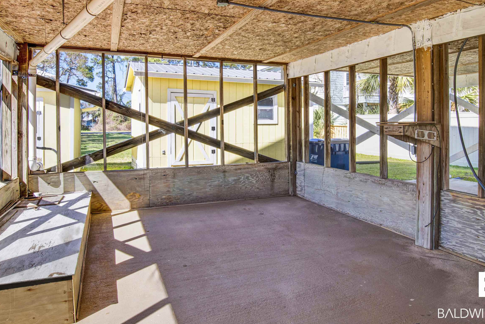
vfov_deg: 52.7
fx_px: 323
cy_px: 126
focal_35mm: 24
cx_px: 261
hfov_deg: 73.6
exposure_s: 1/40
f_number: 11
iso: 200
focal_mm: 18
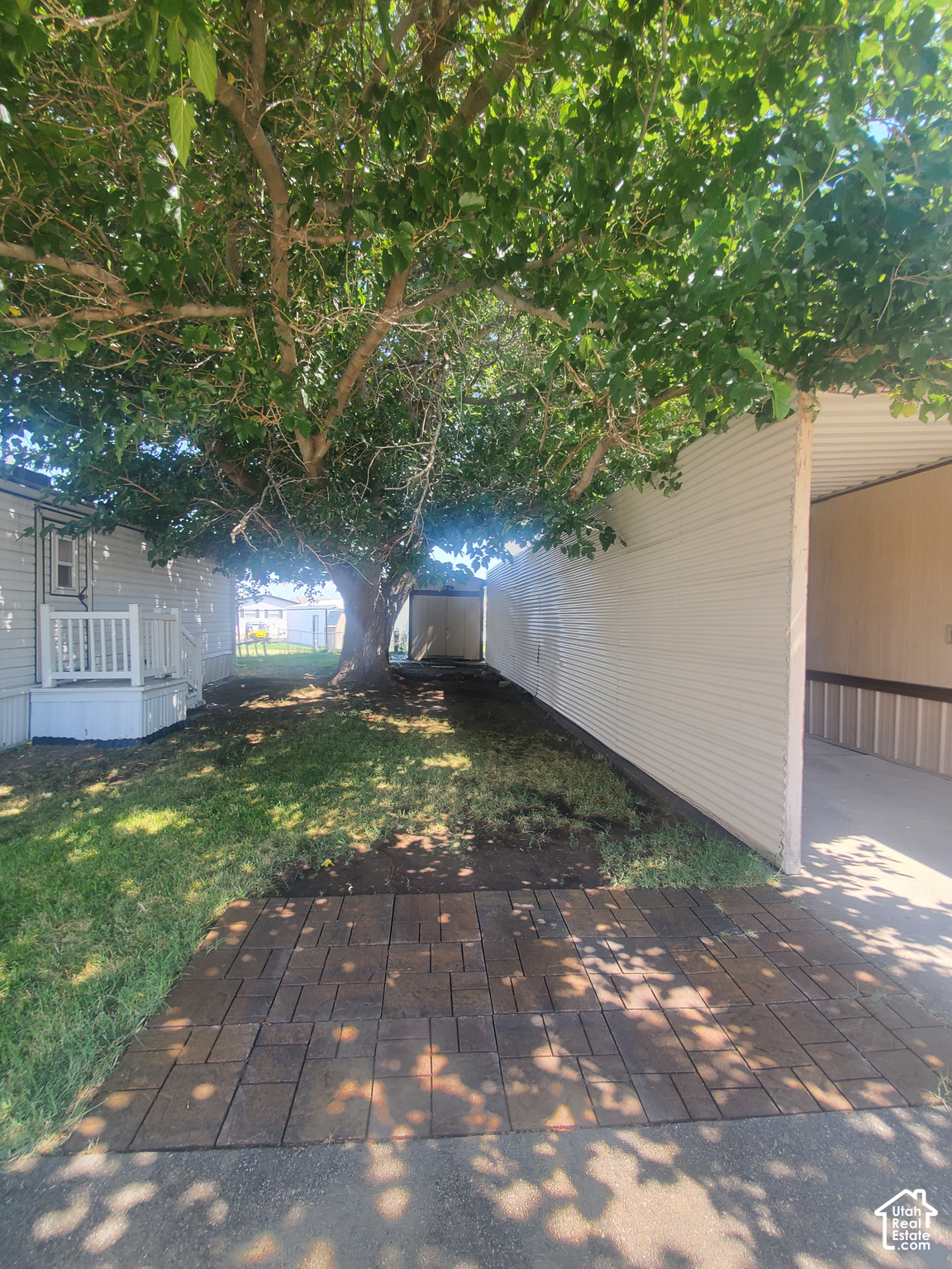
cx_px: 476
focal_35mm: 13
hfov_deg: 89.9
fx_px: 477
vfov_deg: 106.2
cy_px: 634
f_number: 2.2
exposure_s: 1/120
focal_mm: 1.8
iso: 64
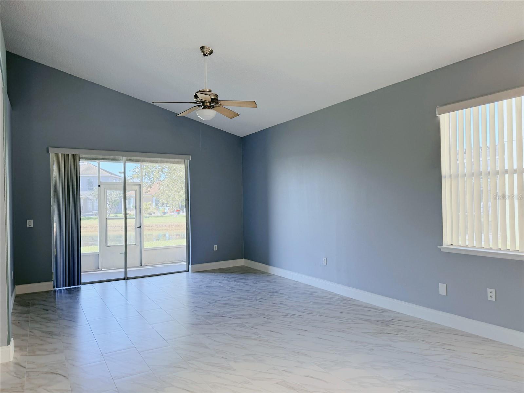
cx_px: 262
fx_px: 363
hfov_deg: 71.6
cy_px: 196
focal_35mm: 24
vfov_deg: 56.8
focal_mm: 6.76
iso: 80
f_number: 1.78
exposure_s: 1/170
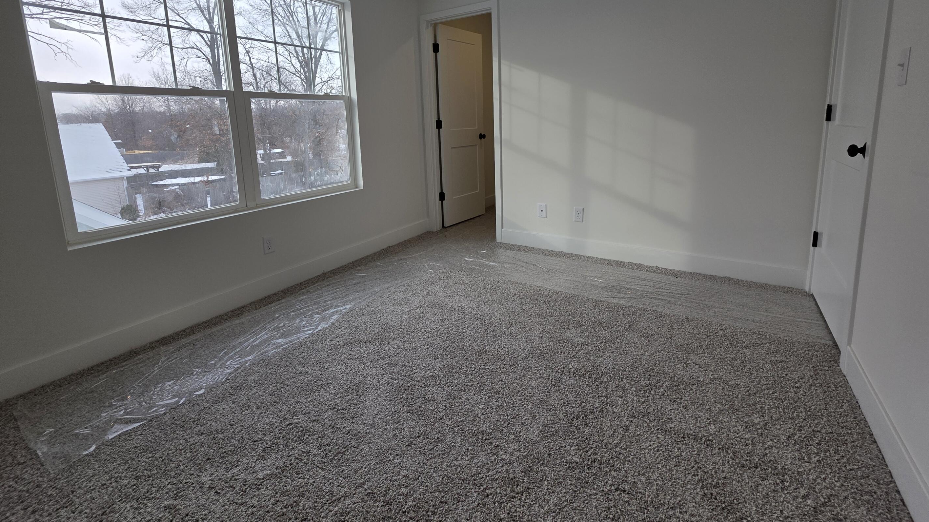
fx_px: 369
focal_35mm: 15
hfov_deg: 103.0
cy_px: 183
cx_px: 474
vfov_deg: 68.9
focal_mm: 2.2
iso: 40
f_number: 1.9
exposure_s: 1/313
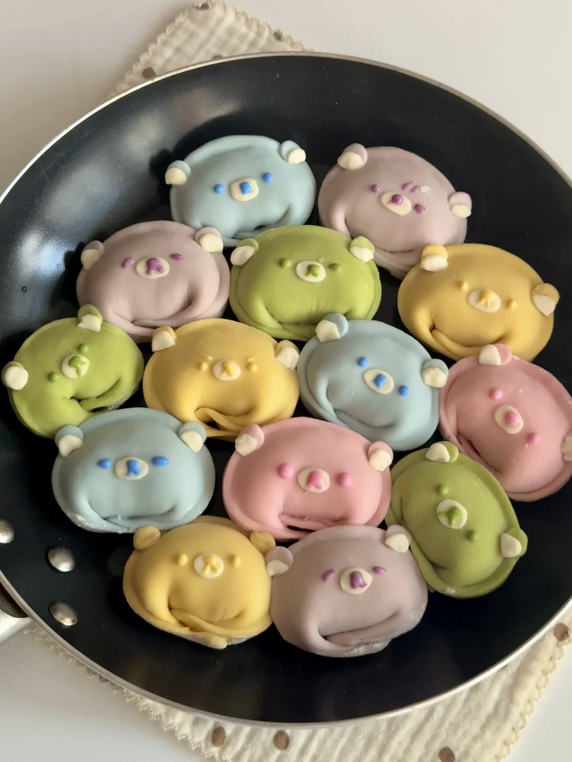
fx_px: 1058
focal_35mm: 48
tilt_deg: -71.6
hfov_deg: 30.3
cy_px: 381
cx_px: 286
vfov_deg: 39.7
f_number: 1.78
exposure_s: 1/40
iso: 400
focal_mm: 6.76
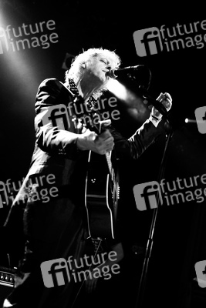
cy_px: 154
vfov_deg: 41.1
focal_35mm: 48
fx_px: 412
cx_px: 103
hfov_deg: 28.1
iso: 3600
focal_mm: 48
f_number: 2.8
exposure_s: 1/320
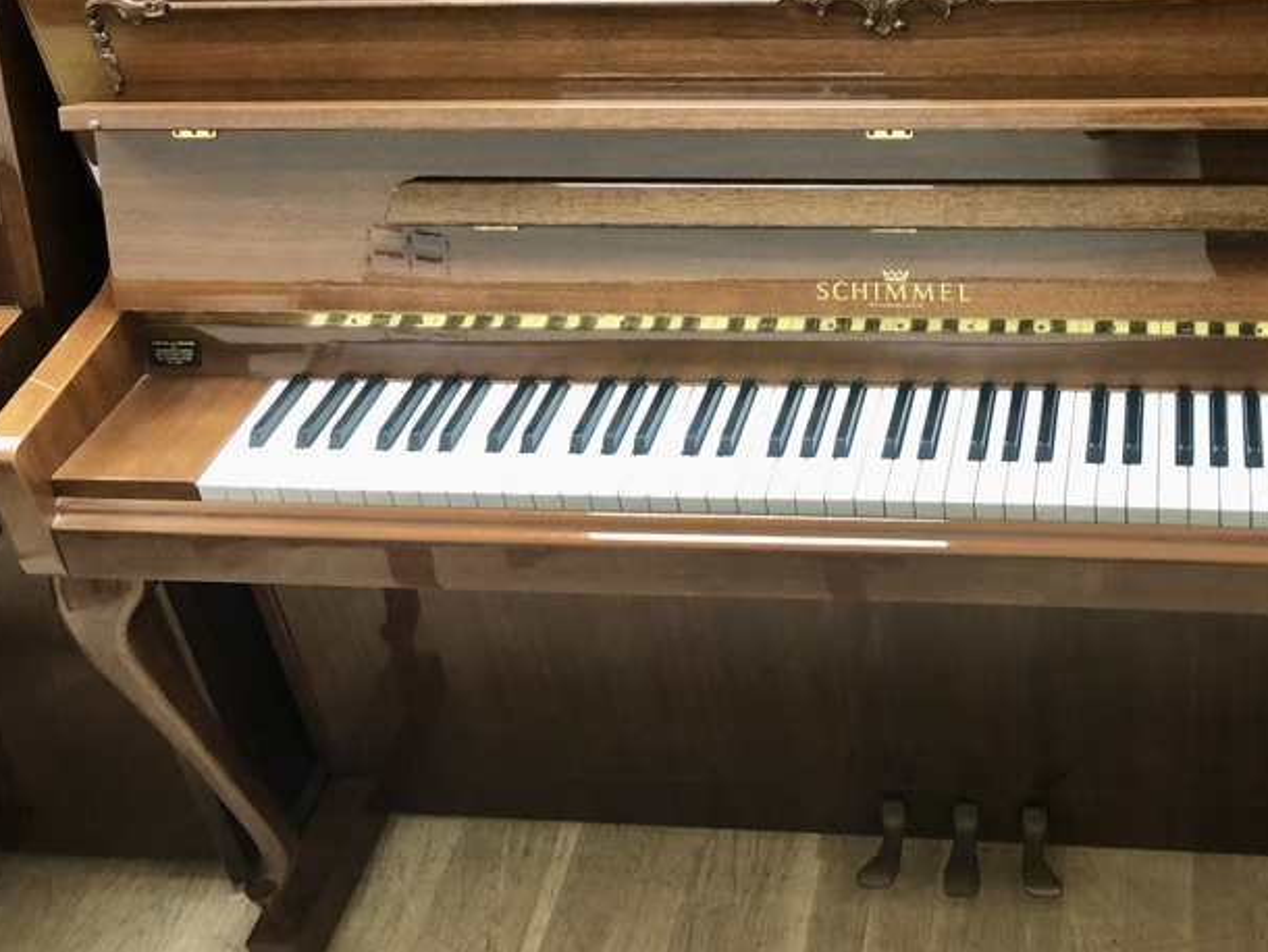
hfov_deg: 39.1
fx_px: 1722
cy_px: 258
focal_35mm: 47
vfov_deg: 30.5
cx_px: 983
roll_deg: +4.3
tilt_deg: -32.2
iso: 64
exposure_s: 1/17
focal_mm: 3.99
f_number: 1.8
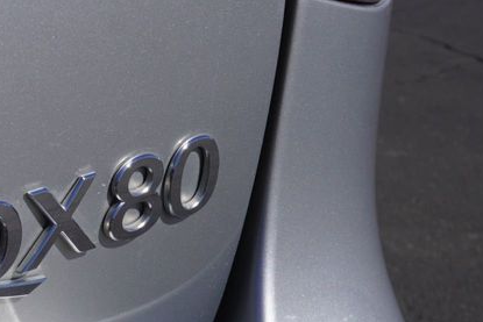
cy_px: 248
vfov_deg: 12.3
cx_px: 5
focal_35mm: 111
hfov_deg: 18.0
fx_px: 1490
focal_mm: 30
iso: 100
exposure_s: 1/320
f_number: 11
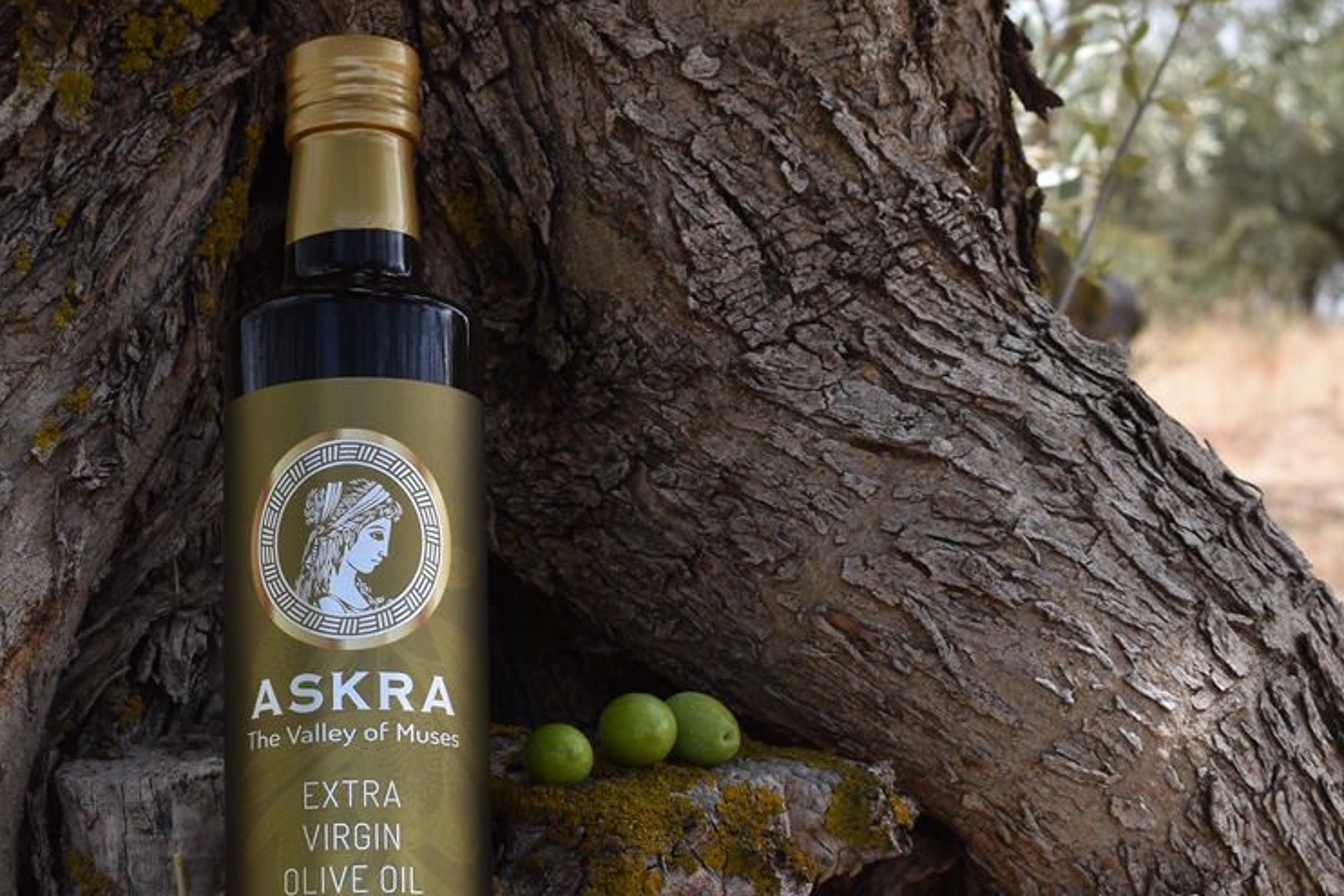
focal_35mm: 91
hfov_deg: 22.1
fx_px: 3398
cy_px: 643
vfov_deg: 15.0
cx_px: 281
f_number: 9
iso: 200
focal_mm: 30
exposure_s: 1/320
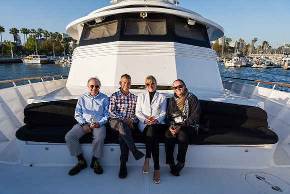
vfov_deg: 53.2
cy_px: 97
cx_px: 145
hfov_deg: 73.7
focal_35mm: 24
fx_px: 193
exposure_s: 1/500
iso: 100
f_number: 5
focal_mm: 24
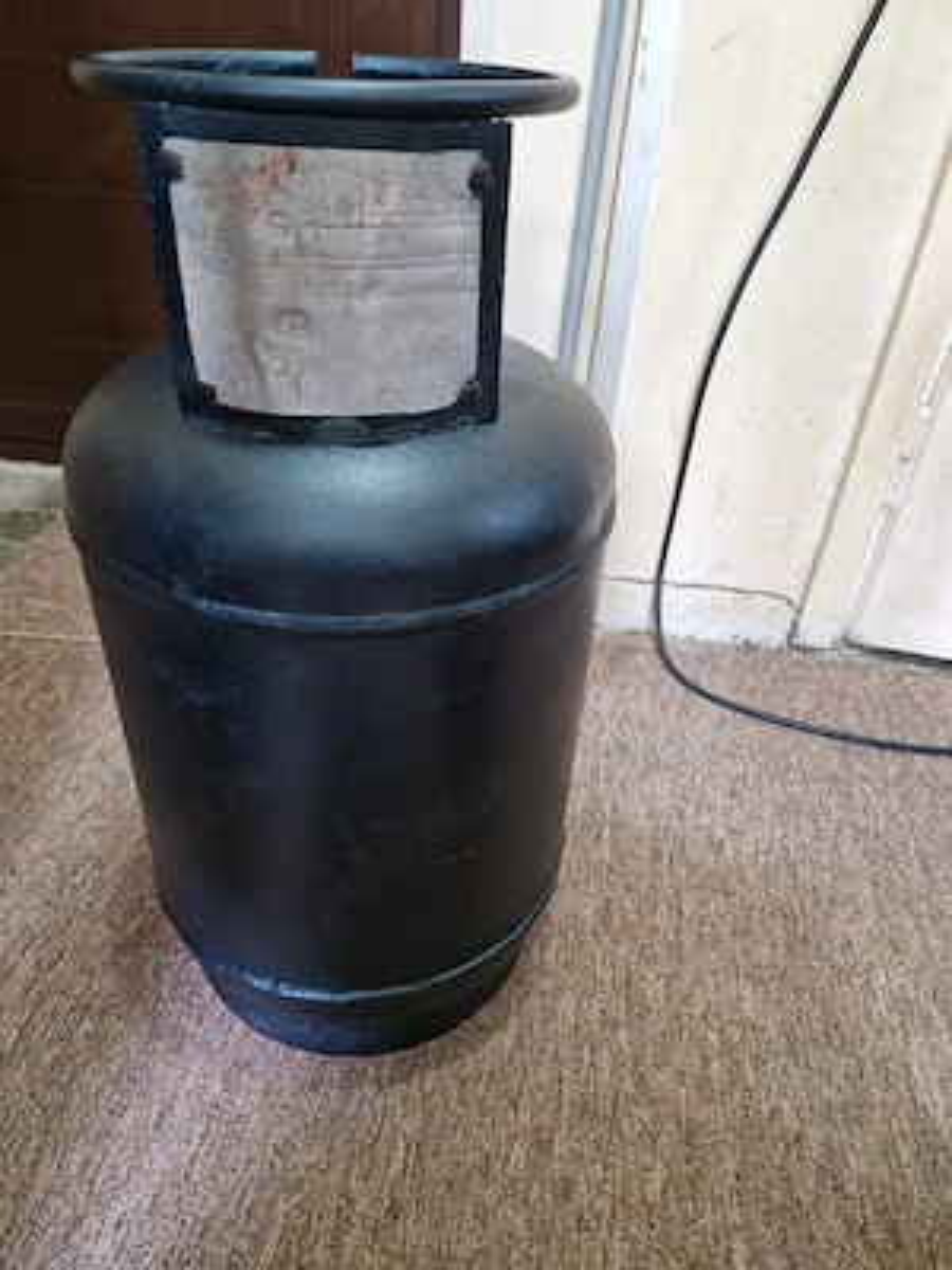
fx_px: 843
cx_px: 476
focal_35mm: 23
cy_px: 635
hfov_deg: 58.9
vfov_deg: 73.9
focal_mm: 5.4
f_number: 1.8
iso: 640
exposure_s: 1/25
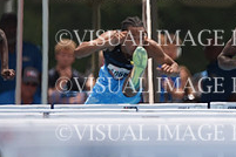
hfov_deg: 1.2
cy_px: 62
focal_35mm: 1735
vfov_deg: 0.8
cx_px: 225
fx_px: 11373
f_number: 6.3
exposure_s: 1/3200
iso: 500
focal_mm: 600
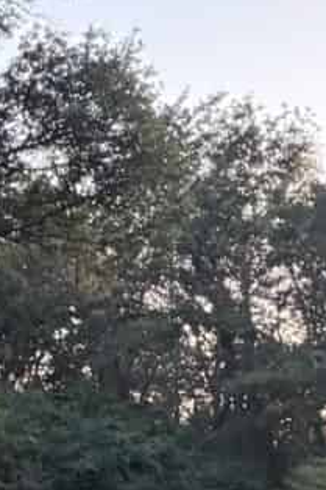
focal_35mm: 95
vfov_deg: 21.0
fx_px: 1292
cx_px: -607
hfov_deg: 10.7
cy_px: 443
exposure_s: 1/121
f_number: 2.2
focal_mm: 2.2
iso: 200
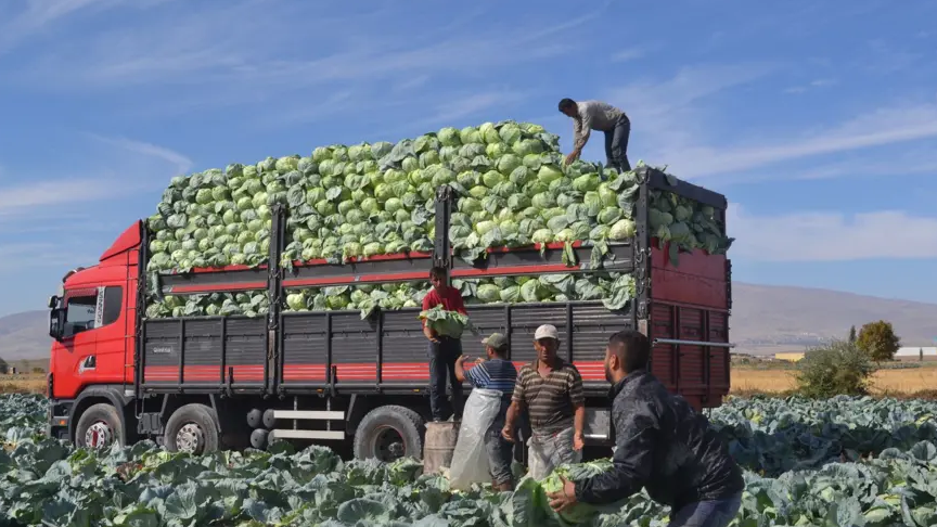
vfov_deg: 24.9
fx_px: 1193
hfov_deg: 42.9
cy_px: 286
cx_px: 472
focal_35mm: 48
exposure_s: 1/250
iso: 100
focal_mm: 30
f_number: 8
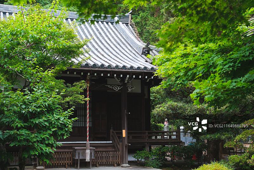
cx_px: 127
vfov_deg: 27.0
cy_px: 85
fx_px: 353
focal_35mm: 50
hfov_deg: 39.6
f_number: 4
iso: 250
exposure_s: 1/170
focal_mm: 33
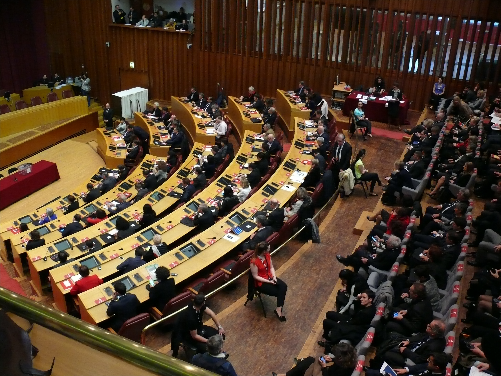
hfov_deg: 52.6
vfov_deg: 40.7
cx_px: 250
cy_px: 188
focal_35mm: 35
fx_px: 507
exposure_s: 1/40
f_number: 2.8
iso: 400
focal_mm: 7.4
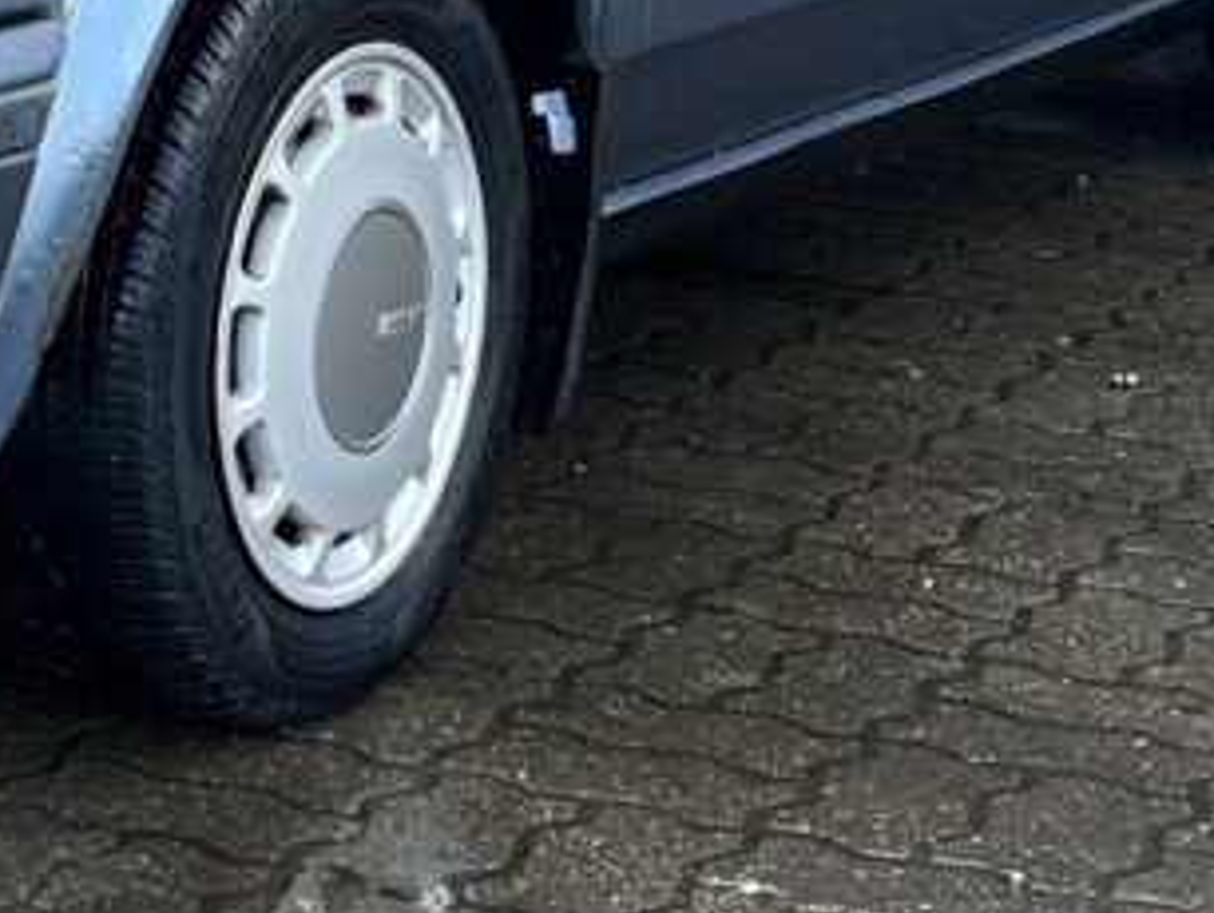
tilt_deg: -5.8
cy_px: -175
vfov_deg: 16.3
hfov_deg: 21.0
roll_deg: +0.5
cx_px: -238
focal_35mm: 87
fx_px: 3054
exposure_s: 1/186
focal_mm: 5.7
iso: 40
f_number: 1.5
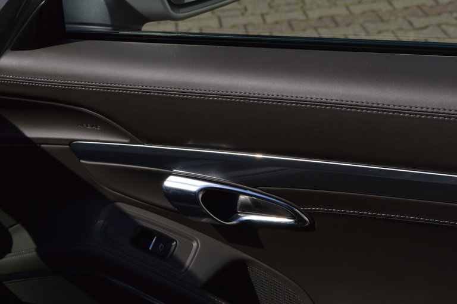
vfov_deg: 22.6
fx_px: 761
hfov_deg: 33.4
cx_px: 228
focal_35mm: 60
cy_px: 152
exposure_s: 1/500
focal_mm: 40
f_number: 11
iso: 100
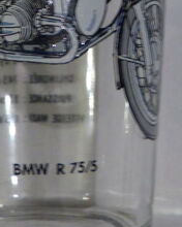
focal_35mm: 125
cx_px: 41
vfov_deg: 15.0
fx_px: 842
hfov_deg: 12.3
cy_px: -19
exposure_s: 1/10
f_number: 3.2
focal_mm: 7.9
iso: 400
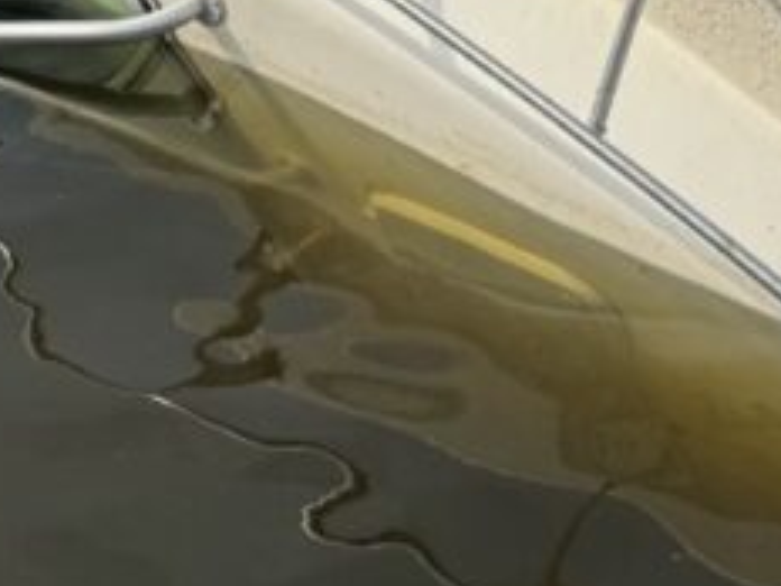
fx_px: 2392
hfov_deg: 18.2
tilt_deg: -23.2
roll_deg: +0.1
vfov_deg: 13.4
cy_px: -205
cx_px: 57
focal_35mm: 106
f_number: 1.78
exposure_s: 1/5814
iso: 80
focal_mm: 6.76
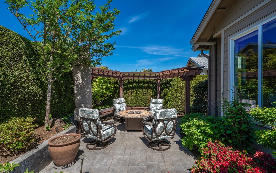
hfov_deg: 94.3
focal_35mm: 17
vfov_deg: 68.0
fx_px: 128
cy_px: 85
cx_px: 141
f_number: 7.1
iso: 100
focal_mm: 15
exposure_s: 1/200
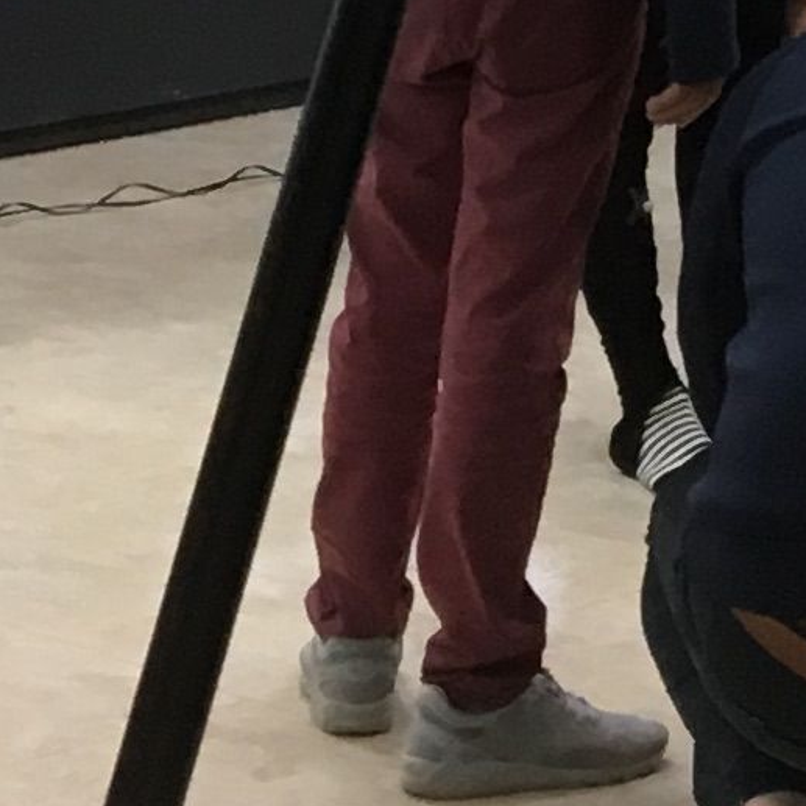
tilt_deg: +5.0
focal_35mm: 200
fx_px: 5269
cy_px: -1373
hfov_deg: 8.7
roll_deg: -1.1
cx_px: 871
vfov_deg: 7.9
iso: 80
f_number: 2.2
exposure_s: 1/30
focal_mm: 4.15
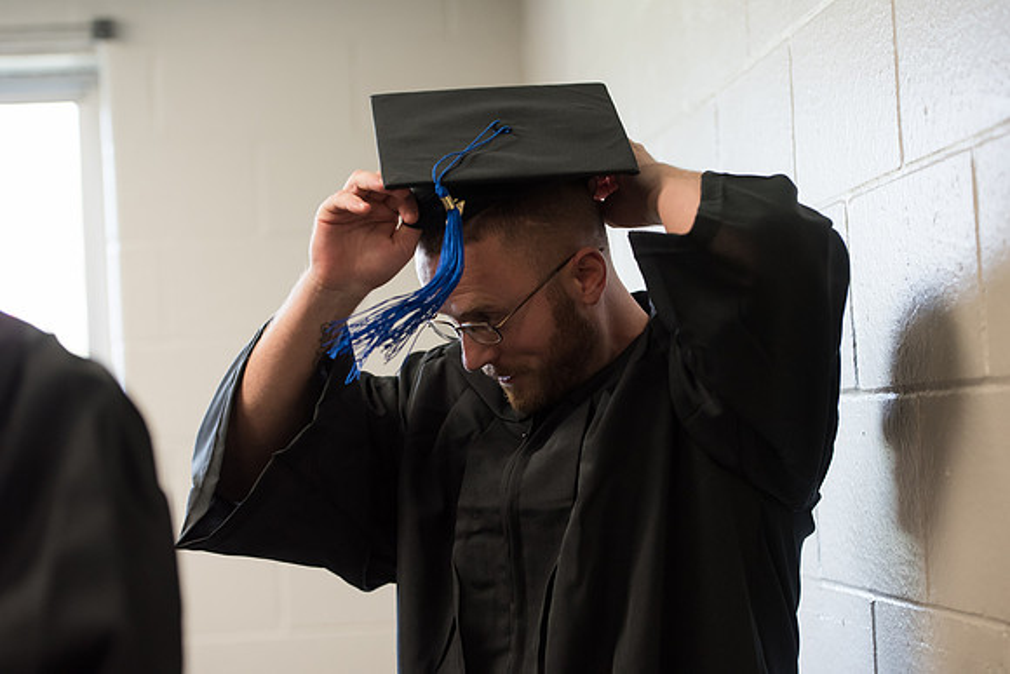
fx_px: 2385
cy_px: 337
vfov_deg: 16.1
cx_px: 505
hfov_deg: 23.9
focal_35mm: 85
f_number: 4
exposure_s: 1/250
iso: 2000
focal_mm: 85
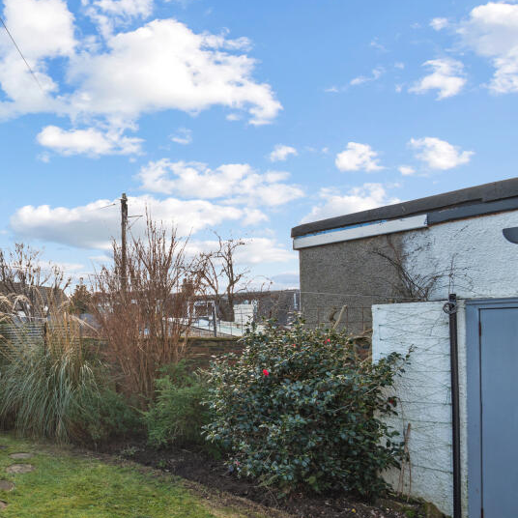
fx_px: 440
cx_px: 31
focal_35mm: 26
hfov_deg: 51.9
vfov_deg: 60.3
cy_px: 319
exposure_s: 1/15
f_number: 9
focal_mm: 16
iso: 250
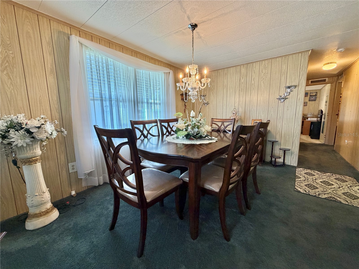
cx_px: 180
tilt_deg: -8.6
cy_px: 134
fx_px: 145
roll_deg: +1.0
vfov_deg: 85.7
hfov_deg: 102.1
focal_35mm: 14
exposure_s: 1/120
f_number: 2.2
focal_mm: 2.22
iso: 320
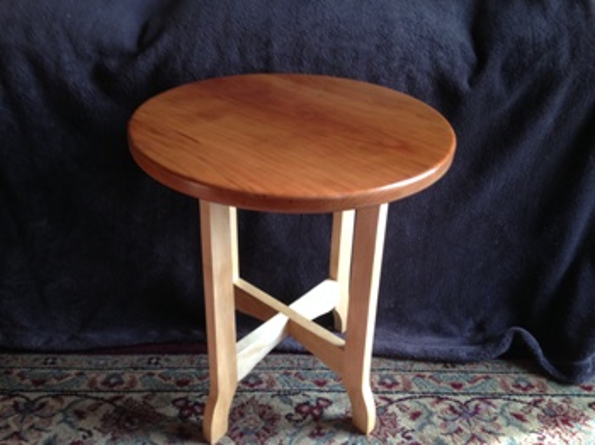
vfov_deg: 42.9
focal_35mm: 33
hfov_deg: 55.4
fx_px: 567
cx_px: 298
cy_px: 222
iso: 125
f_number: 2.4
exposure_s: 1/20
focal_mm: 4.12
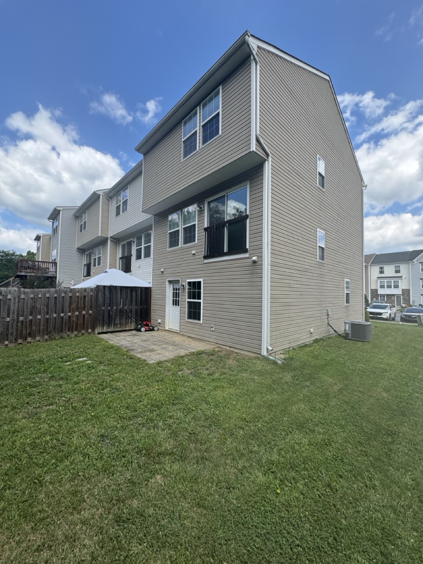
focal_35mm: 14
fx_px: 228
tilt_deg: +3.8
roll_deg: -1.2
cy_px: 282
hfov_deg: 85.7
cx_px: 212
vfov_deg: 102.1
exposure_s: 1/541
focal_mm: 2.22
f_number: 2.2
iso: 40
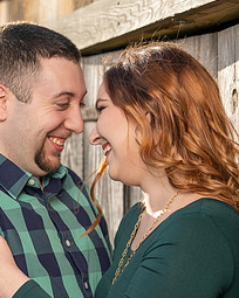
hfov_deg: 9.5
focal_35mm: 160
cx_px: -35
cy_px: 218
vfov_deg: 12.0
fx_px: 1415
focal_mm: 70
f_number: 2.8
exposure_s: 1/400
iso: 50
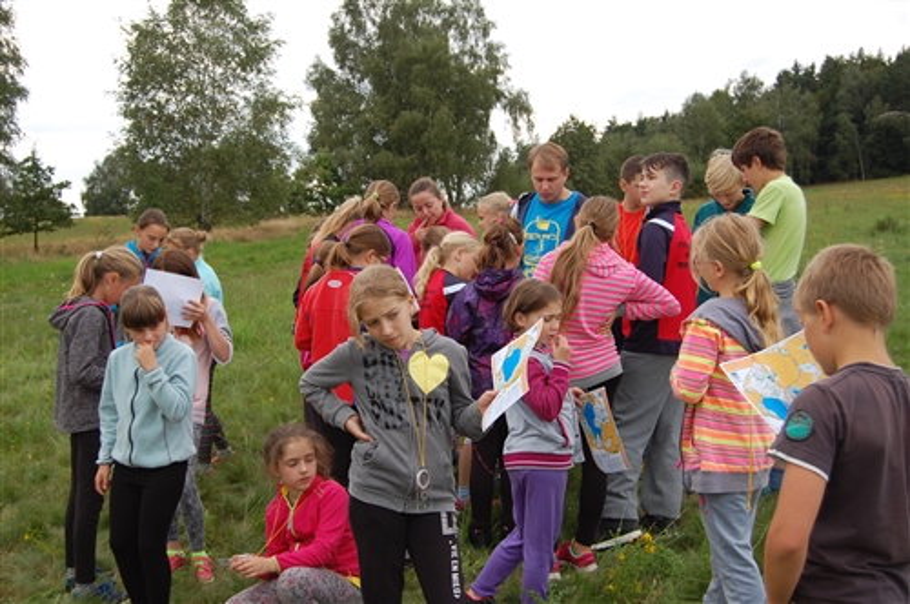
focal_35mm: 46
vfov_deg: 28.9
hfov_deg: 42.4
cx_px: 455
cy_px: 302
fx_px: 1174
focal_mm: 31
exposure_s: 1/160
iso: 200
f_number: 6.3
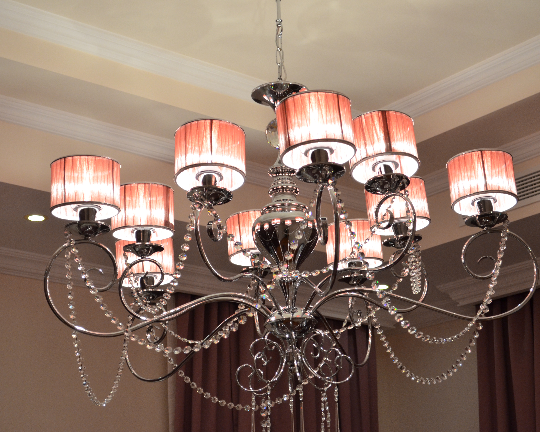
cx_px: 262
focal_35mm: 72
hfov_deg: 26.4
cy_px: 217
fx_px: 1151
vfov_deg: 21.3
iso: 1000
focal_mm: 42
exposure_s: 1/60
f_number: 5.6
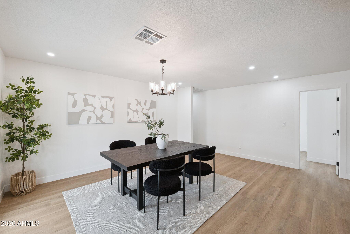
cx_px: 175
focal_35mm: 14
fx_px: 136
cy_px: 117
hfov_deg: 104.3
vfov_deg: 81.2
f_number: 8
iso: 400
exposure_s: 1/20
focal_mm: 14
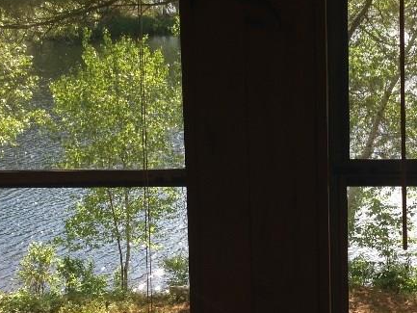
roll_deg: +0.6
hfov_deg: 24.8
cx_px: 297
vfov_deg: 18.9
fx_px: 940
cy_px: 117
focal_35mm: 78
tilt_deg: -7.6
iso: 50
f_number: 2.4
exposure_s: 1/321
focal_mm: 4.12
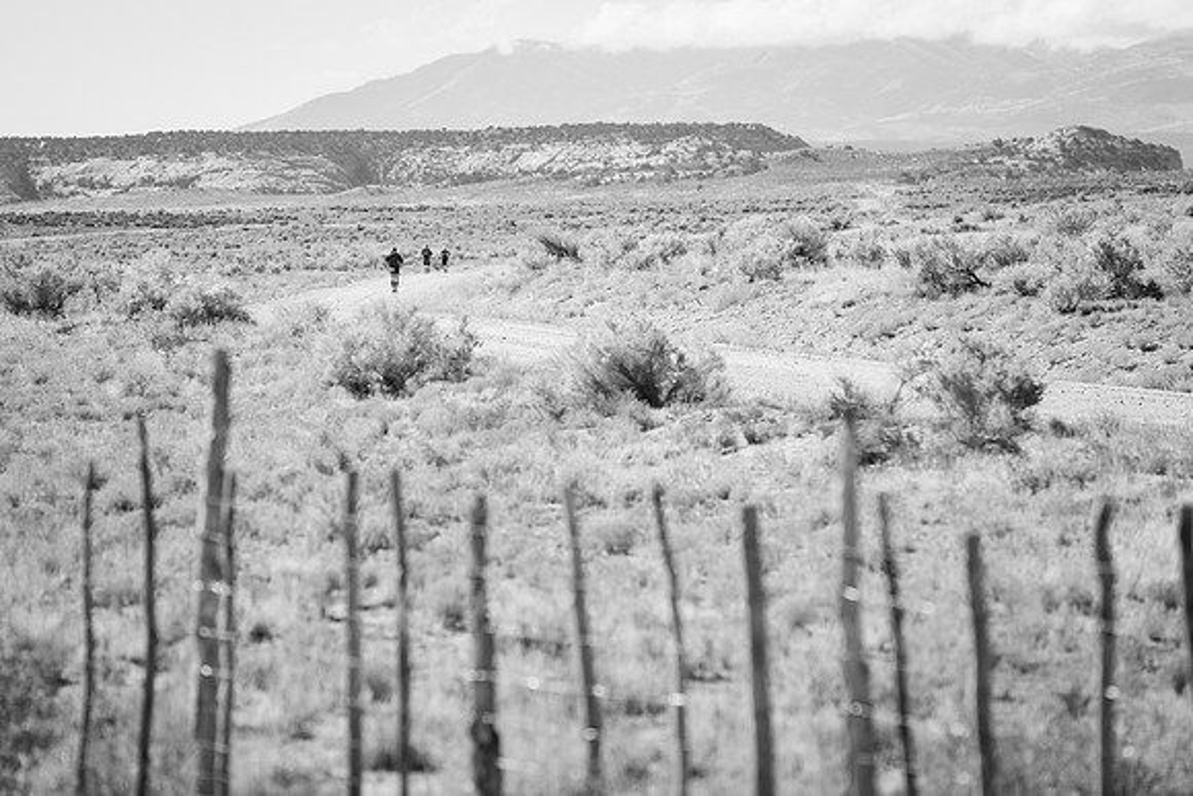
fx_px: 6629
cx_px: 596
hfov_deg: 10.3
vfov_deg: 6.9
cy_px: 398
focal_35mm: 200
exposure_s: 1/1000
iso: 100
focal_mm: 200
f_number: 4
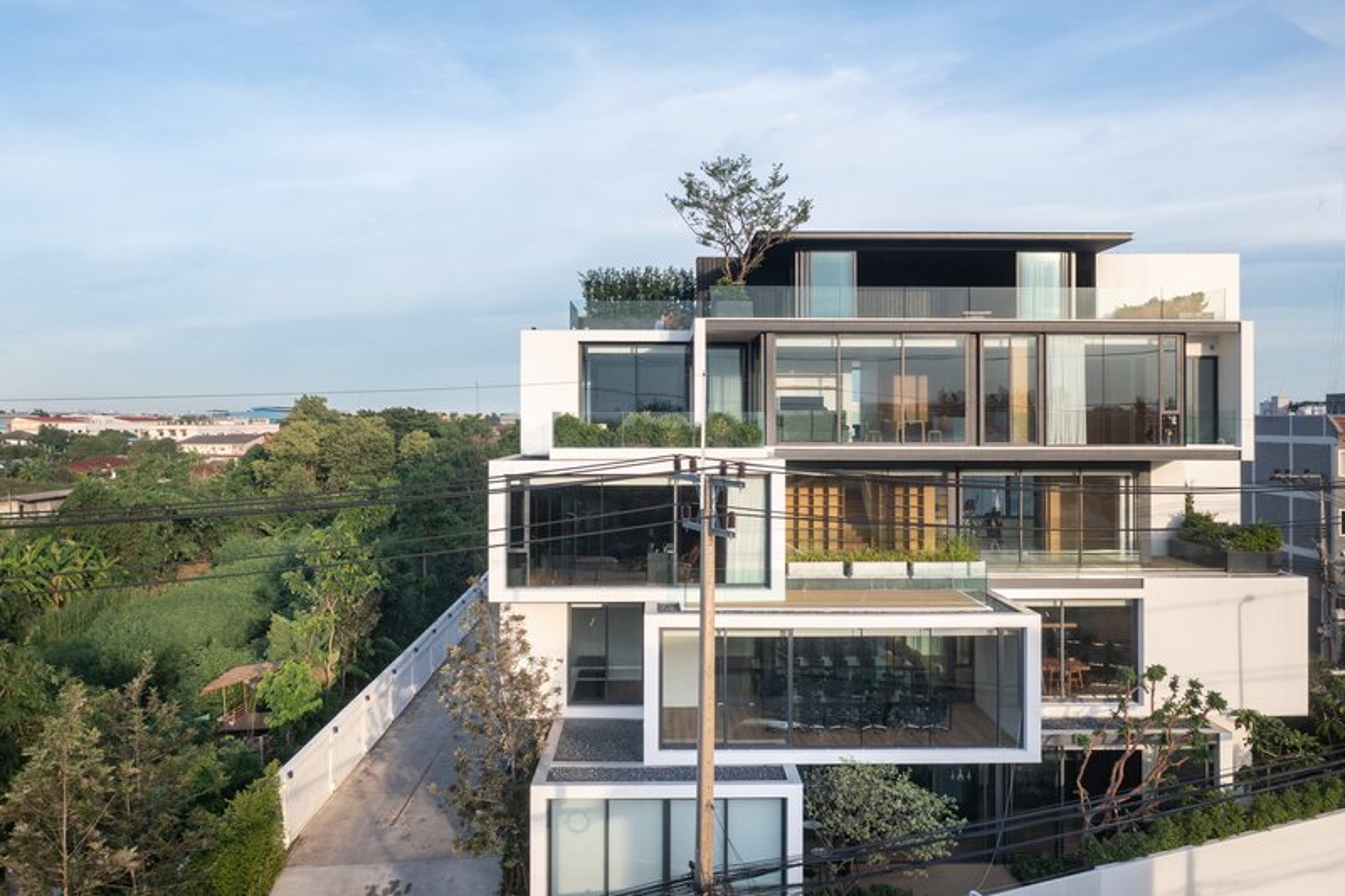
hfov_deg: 65.5
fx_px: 1046
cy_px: 448
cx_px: 672
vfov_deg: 46.4
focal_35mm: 28
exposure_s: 1/320
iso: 100
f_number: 5
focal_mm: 10.26
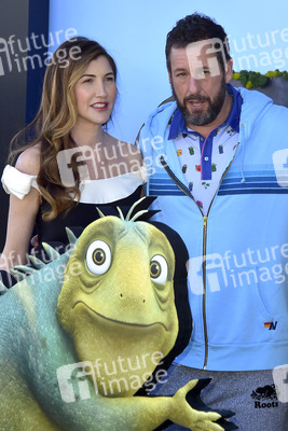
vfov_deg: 16.8
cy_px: 216
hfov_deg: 11.2
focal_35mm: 122
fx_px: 1463
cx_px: 144
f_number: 7.1
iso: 125
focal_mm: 122
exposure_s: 1/250
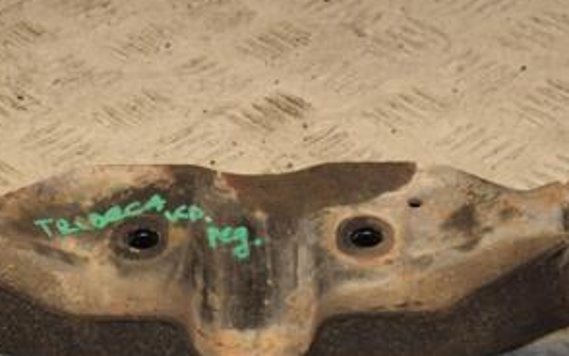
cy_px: 234
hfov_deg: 13.4
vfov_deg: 8.4
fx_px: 2420
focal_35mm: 156
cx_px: 257
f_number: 5.6
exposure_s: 1/200
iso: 800
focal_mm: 50
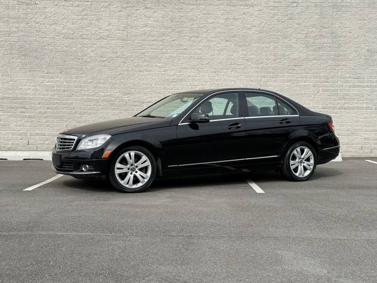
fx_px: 523
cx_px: 188
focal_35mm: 48
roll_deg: -1.5
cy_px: 142
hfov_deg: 39.7
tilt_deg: -2.2
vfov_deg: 30.3
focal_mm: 6.76
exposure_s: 1/3704
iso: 80
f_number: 1.78
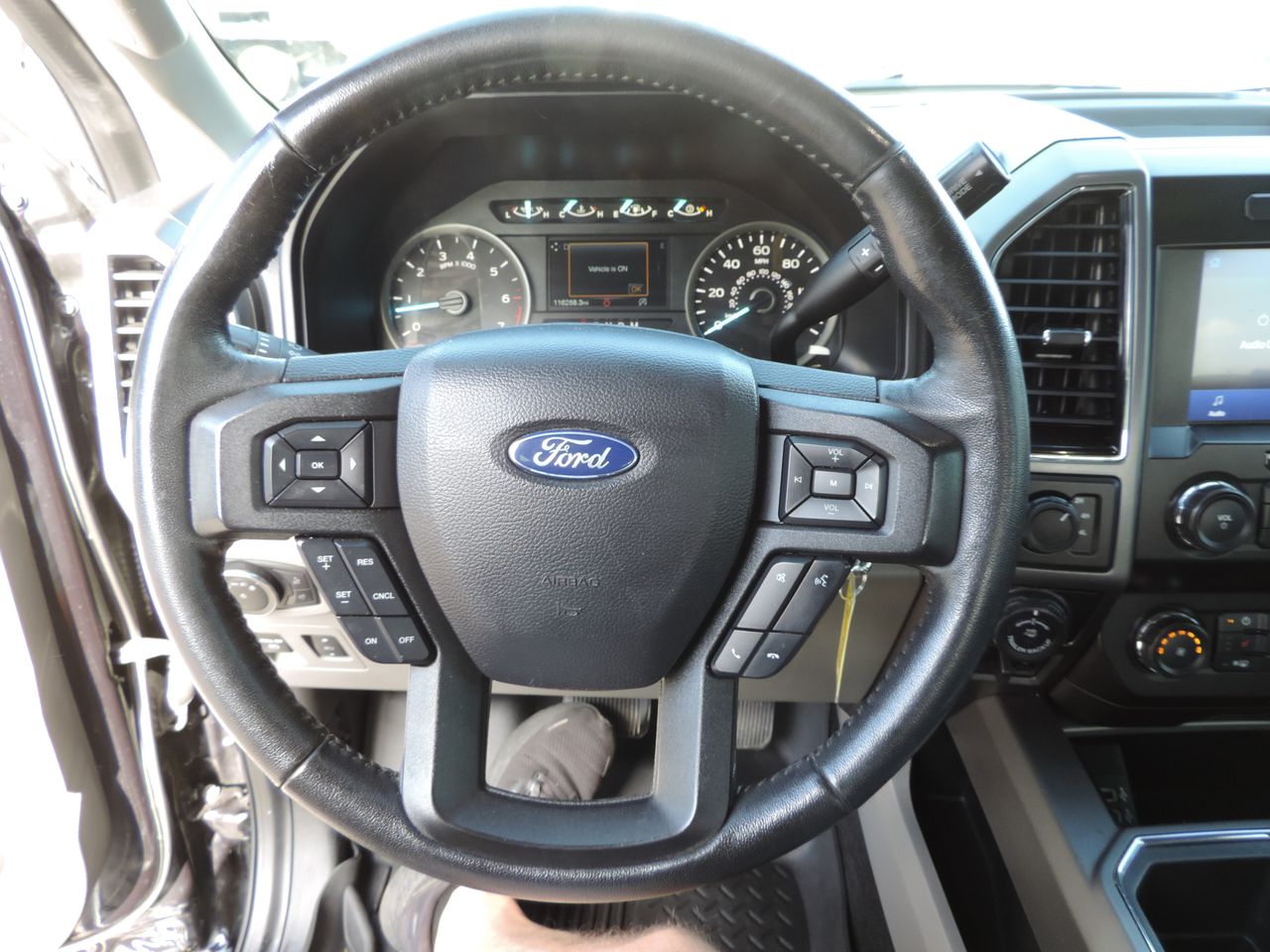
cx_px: 635
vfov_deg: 56.8
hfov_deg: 71.6
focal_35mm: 24
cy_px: 476
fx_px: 881
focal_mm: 4.3
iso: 140
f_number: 3
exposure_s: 1/30
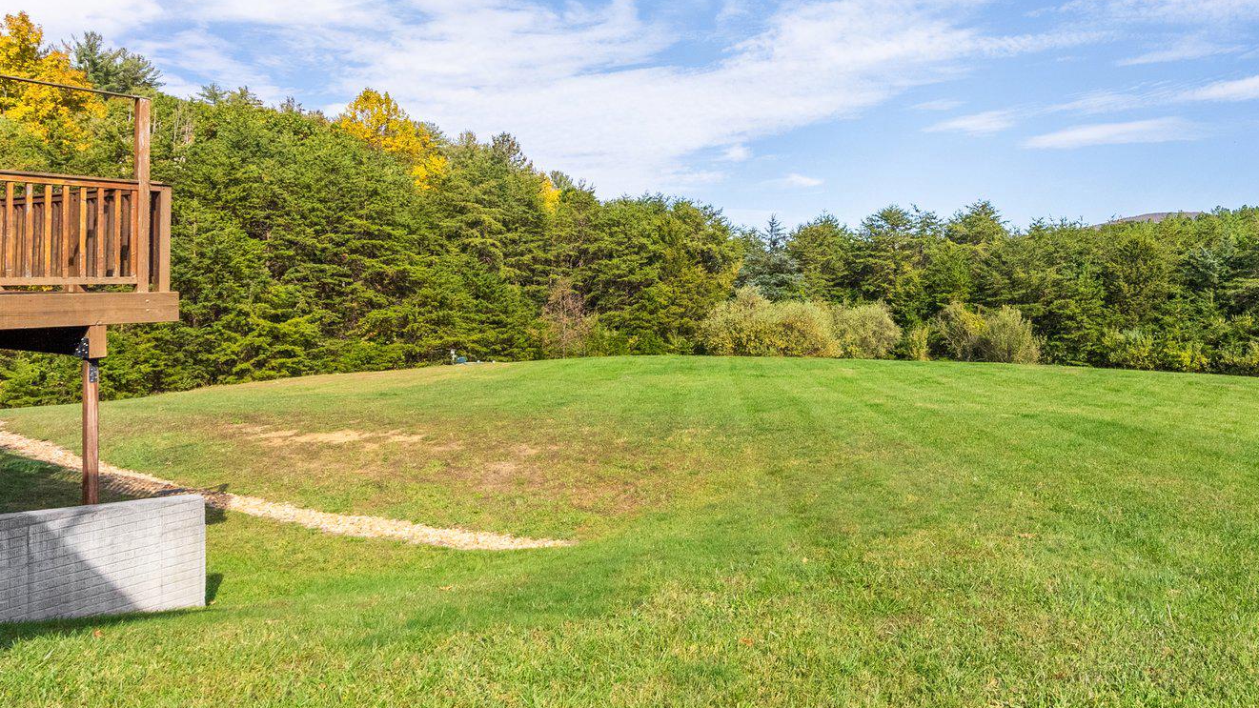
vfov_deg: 44.0
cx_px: 838
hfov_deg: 69.9
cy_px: 264
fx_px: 868
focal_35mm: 26
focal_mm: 16
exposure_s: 1/1000
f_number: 10
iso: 640
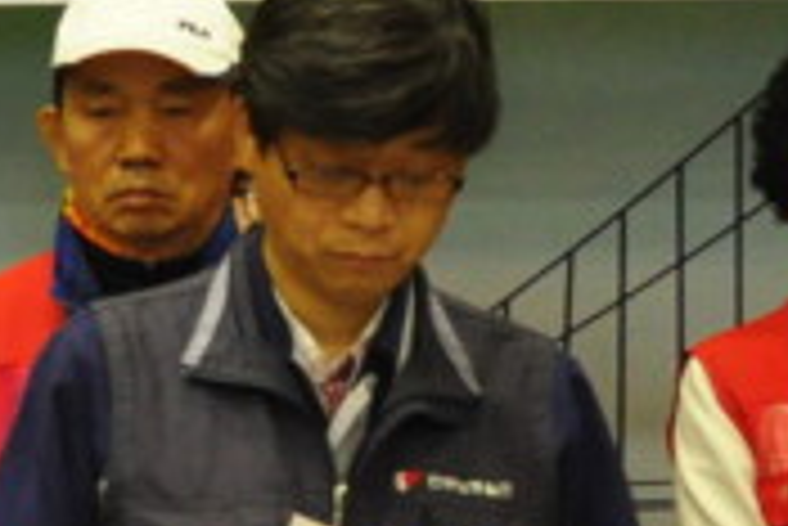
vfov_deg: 6.7
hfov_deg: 9.4
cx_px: -793
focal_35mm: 205
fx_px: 4491
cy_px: 263
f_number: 5.6
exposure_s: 1/80
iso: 1250
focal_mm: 20
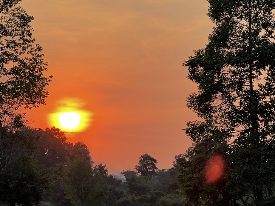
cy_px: 148
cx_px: 138
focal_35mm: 127
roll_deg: +0.3
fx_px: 1009
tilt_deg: +2.9
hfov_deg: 15.5
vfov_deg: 11.6
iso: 32
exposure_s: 1/128
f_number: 2.8
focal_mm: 9
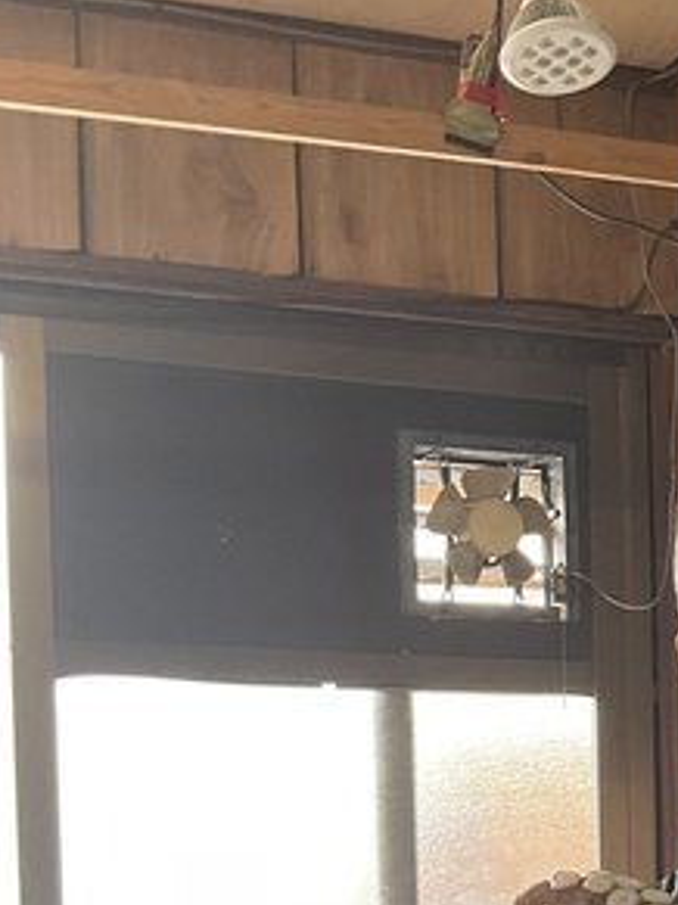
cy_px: 995
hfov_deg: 16.1
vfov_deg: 21.8
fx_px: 2221
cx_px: 964
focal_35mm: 85
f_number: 1.8
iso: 80
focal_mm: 3
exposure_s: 1/60
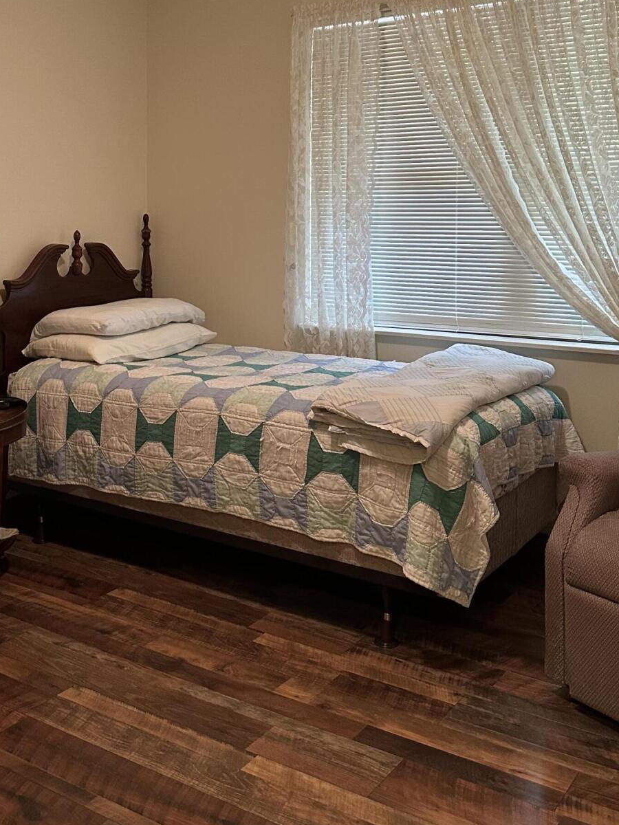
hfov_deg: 35.5
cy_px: 239
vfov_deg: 45.6
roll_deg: -1.0
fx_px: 954
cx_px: 198
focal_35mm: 40
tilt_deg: -1.0
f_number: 1.78
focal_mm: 6.86
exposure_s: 1/60
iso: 400
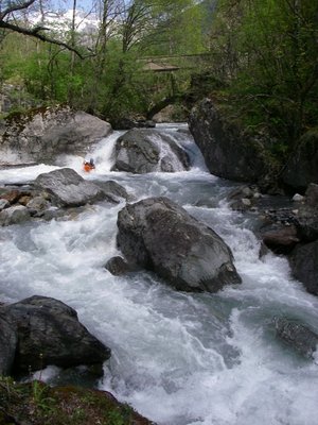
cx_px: 159
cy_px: 212
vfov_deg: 49.0
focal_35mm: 38
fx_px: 465
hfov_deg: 37.7
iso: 64
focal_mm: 6.3
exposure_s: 1/200
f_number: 6.6
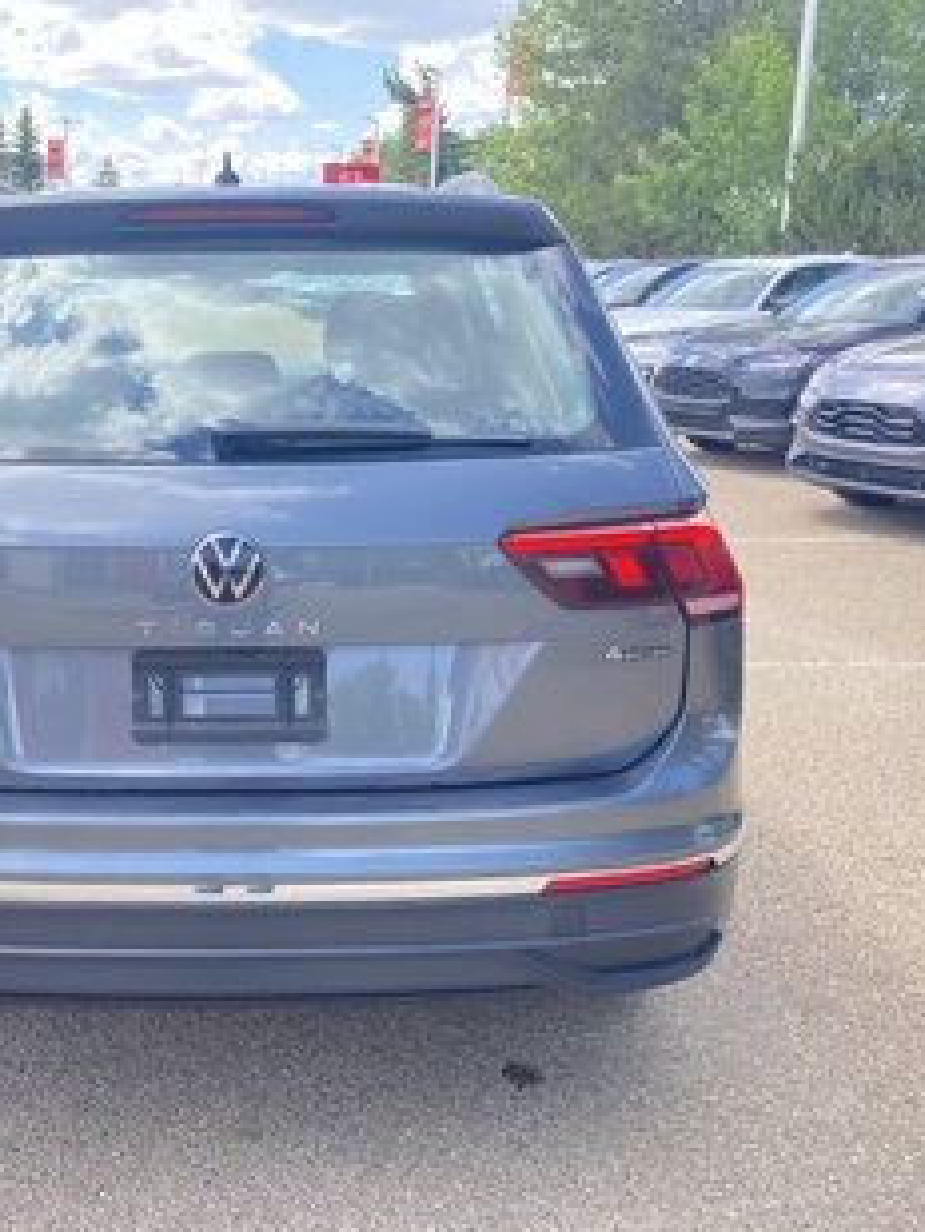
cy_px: 620
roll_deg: -0.8
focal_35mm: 38
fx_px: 1353
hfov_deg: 37.0
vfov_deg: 49.0
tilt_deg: -13.5
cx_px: 247
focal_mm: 3.99
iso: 20
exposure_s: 1/315
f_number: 1.8
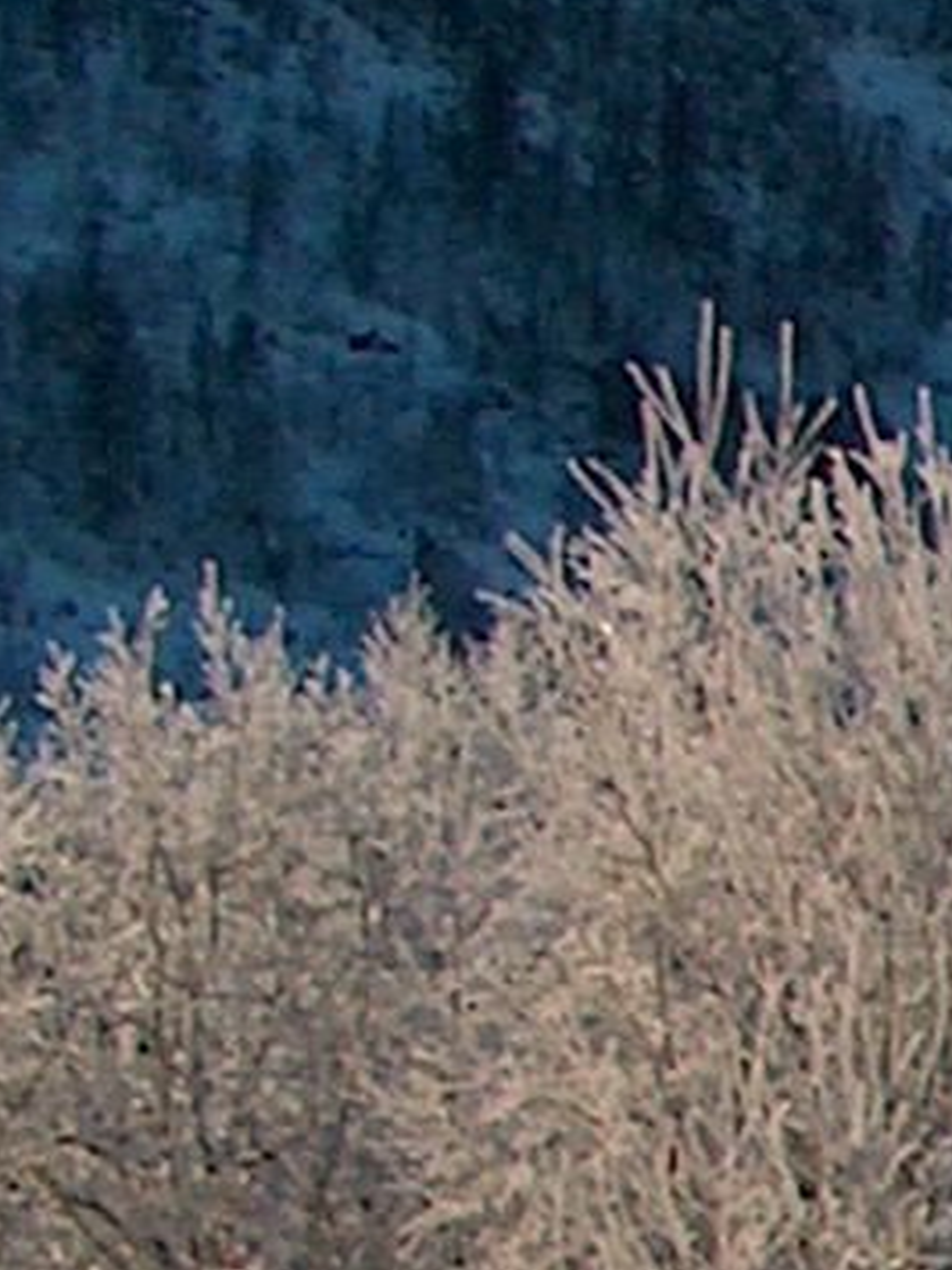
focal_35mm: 272
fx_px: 9980
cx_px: 3772
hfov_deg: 4.9
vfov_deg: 7.3
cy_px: 1299
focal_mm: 7.6
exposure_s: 1/180
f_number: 8
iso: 100
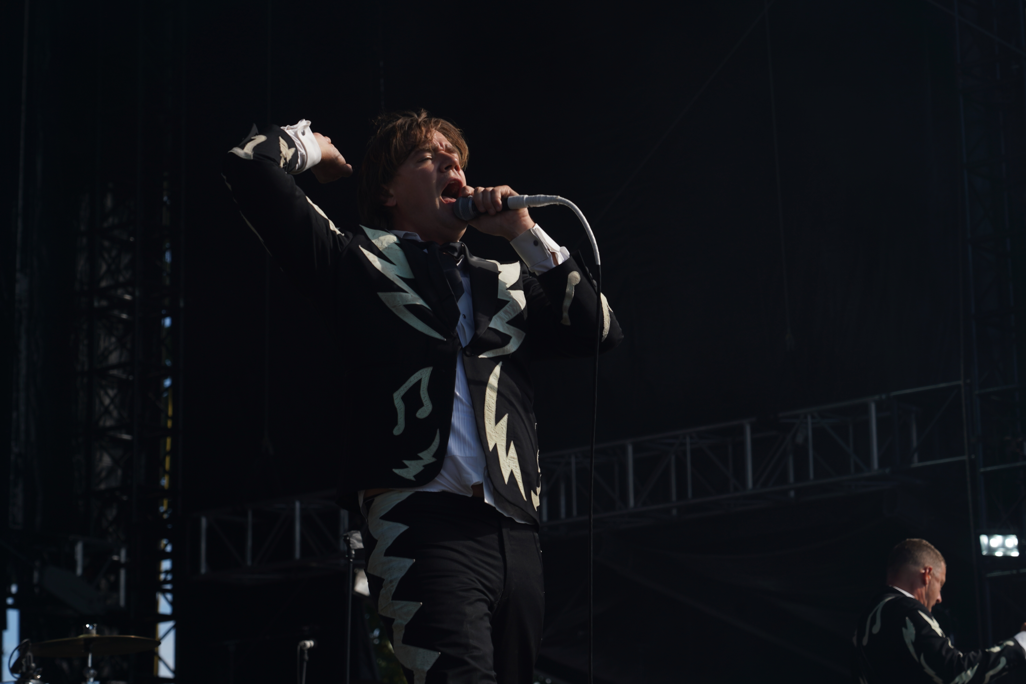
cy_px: 342
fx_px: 2992
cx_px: 513
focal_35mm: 105
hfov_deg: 19.5
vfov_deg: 13.0
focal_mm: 105
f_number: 7.1
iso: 100
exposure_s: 1/400
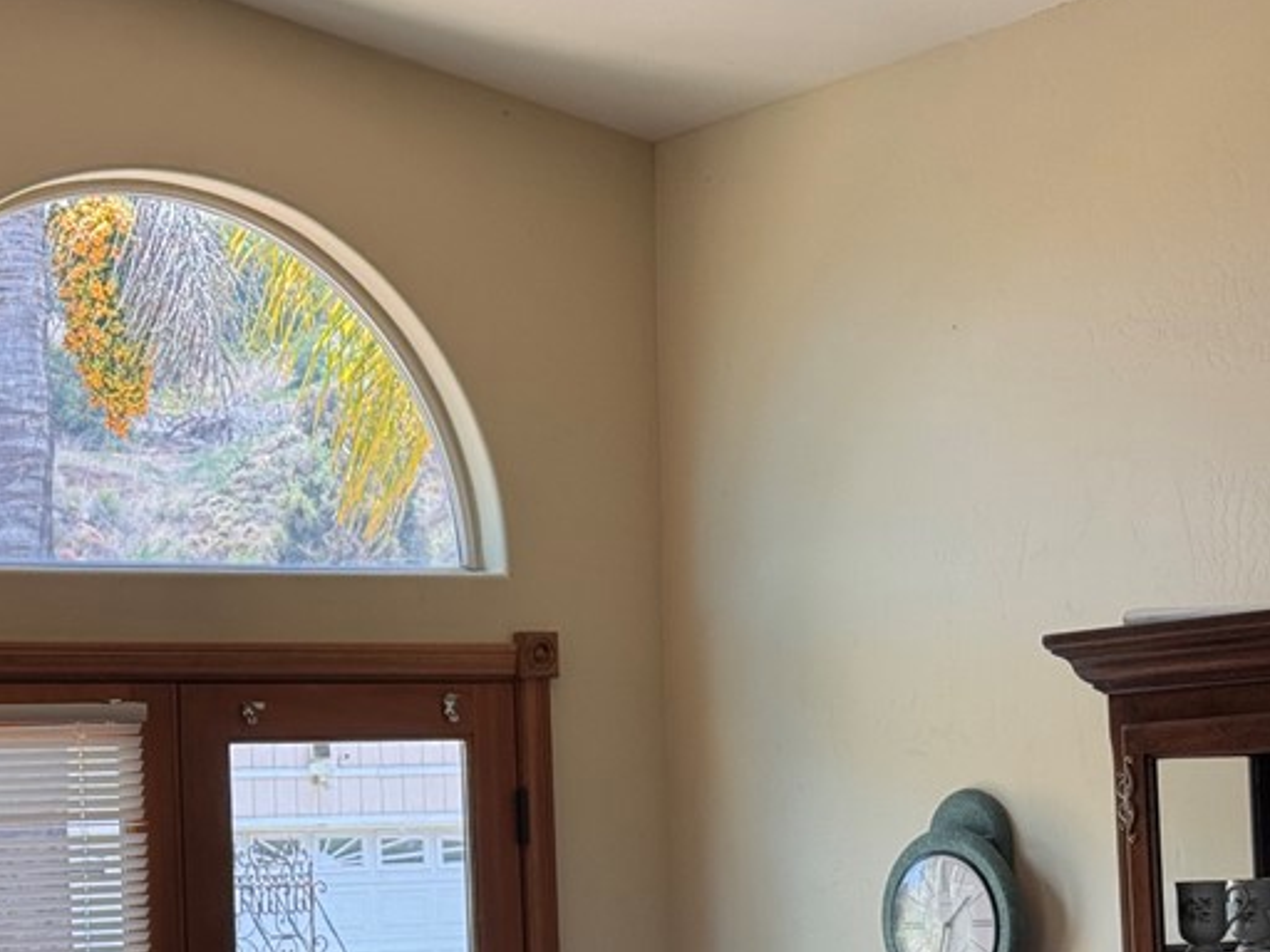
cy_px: 818
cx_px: 60
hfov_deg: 19.9
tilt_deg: +2.3
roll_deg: +1.9
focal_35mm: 96
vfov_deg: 15.3
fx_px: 3522
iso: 64
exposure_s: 1/226
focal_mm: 6.76
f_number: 1.78
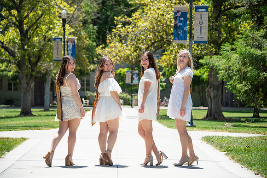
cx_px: 134
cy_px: 89
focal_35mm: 135
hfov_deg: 15.2
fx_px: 1001
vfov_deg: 10.2
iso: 500
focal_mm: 135
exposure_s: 1/2000
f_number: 5.6
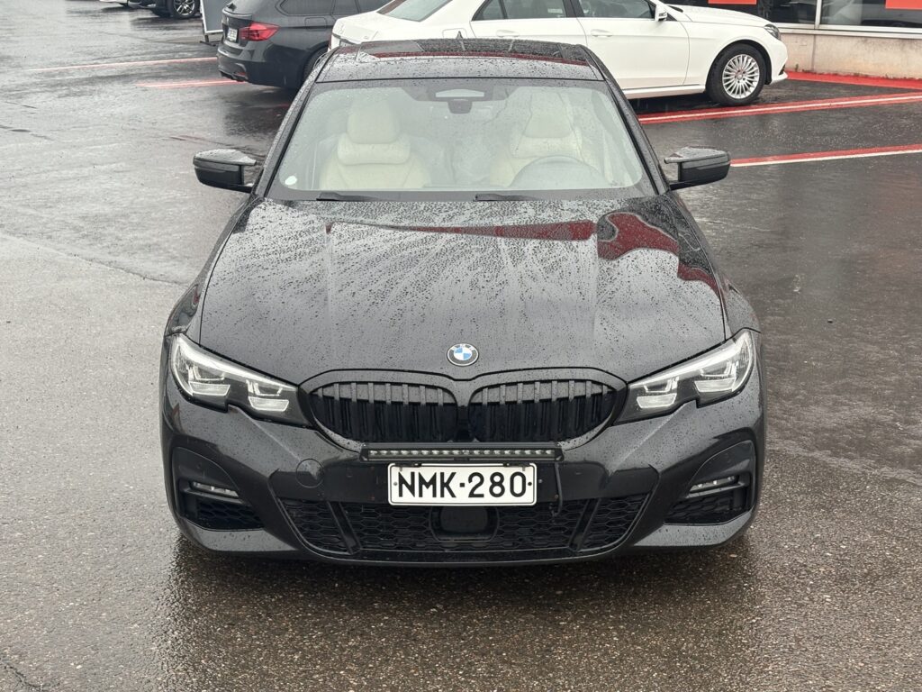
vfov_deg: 28.0
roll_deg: -0.5
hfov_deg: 36.8
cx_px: 461
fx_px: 1385
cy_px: 346
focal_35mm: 52
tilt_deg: -12.1
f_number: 1.6
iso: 40
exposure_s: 1/379
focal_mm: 5.96
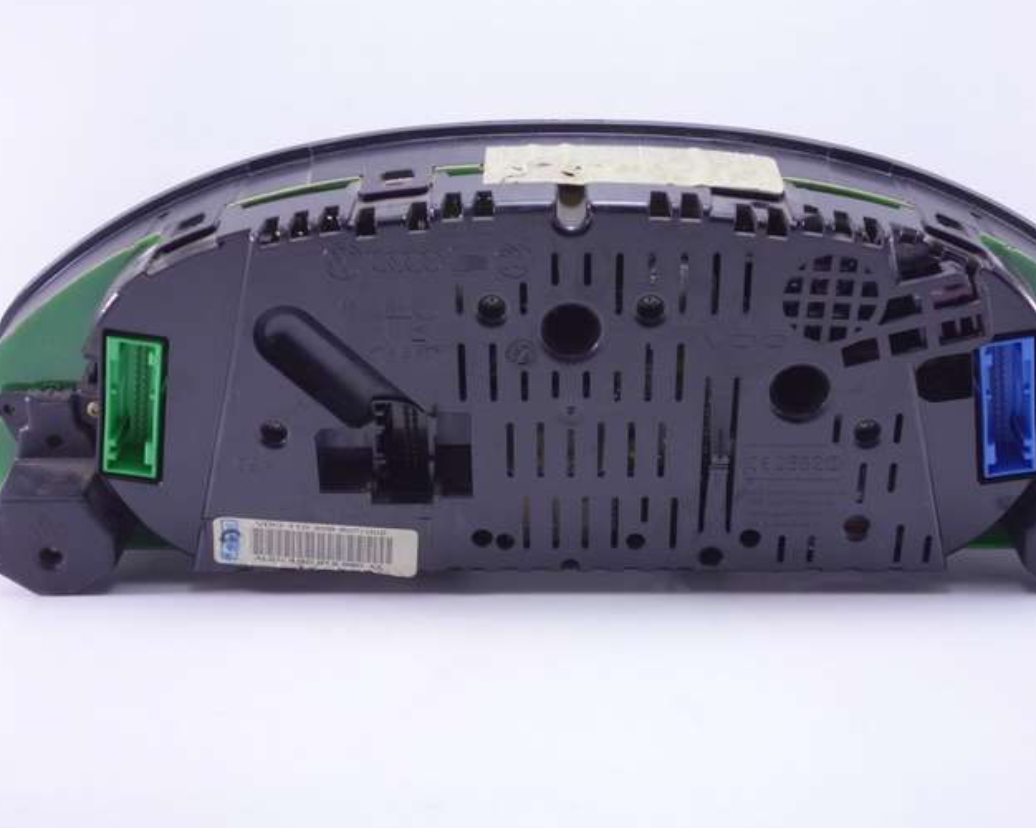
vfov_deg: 28.6
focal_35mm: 53
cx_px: 571
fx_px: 1624
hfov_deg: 35.3
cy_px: 416
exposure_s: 1/50
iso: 200
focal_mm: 16.99
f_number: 3.2
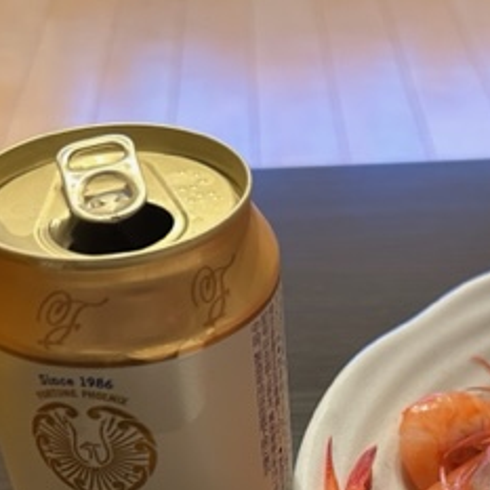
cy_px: 503
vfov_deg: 25.8
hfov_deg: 26.9
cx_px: 366
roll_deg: +1.0
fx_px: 1009
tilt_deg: -43.7
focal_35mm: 63
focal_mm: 5.7
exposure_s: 1/60
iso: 250
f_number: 1.5
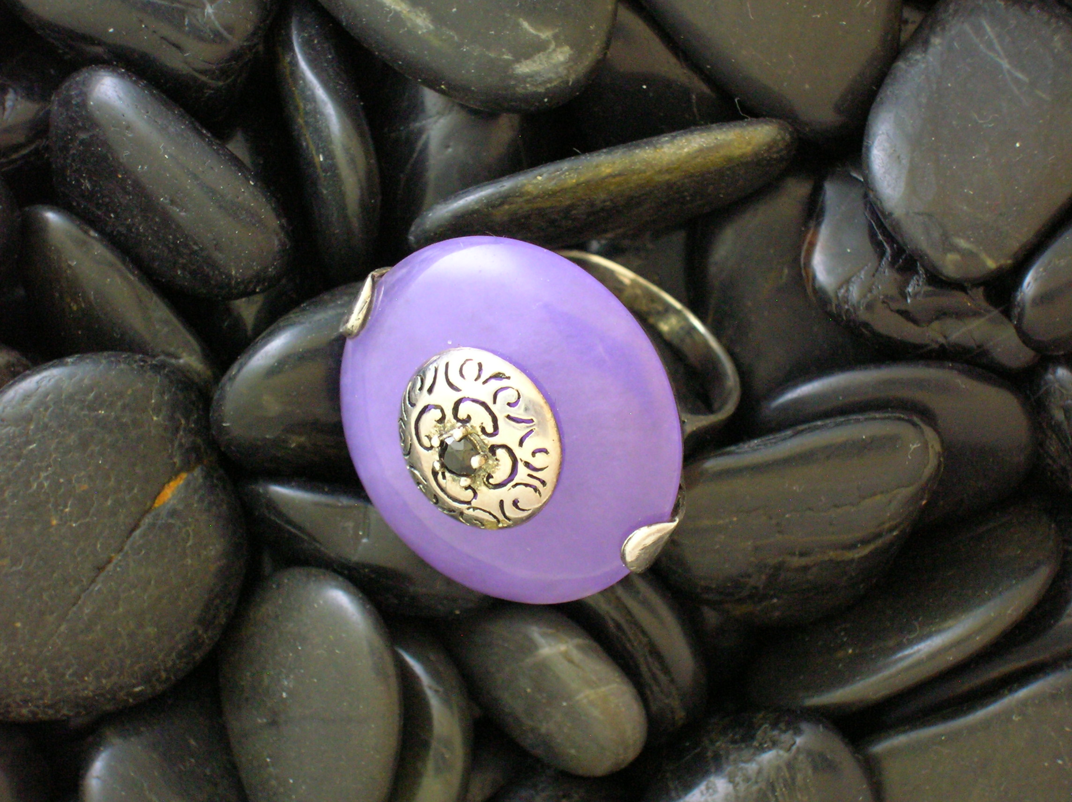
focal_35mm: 74
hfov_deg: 26.4
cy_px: 401
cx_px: 536
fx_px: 2290
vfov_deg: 19.9
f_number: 4
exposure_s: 1/2.7
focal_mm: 12.3
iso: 200
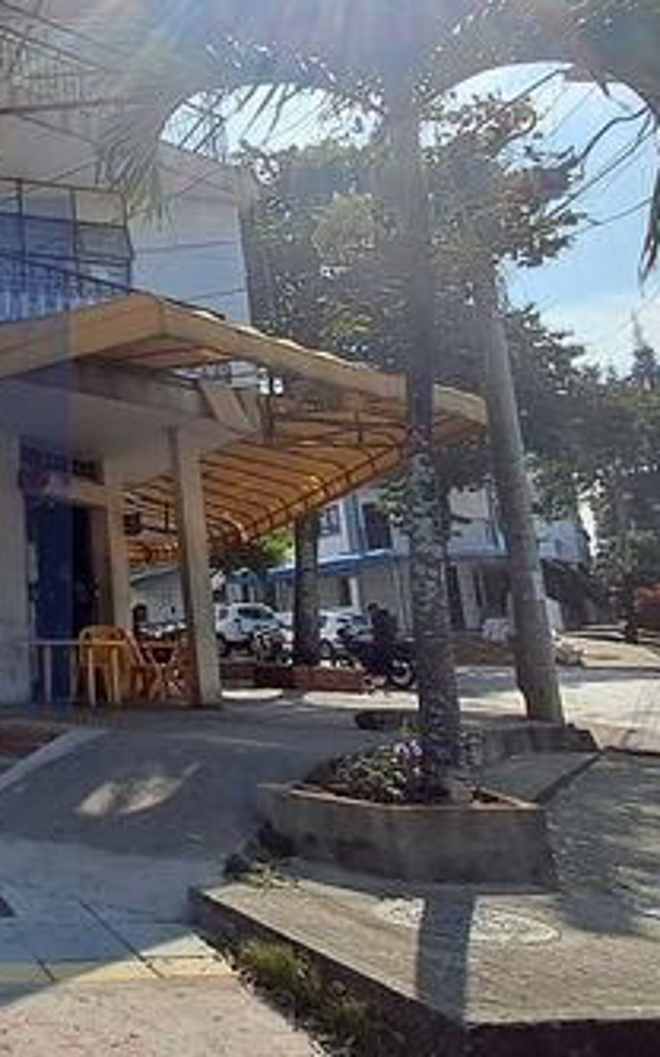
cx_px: -182
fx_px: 979
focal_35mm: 34
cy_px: 454
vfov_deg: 56.5
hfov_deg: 30.2
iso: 40
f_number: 2.2
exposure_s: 1/2545
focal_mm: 1.64
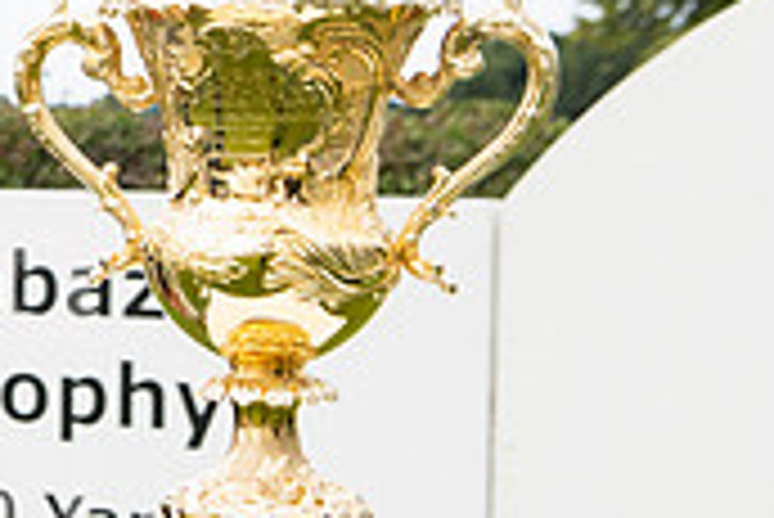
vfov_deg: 8.5
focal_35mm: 162
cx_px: -482
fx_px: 3486
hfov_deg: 11.9
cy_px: 309
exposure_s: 1/250
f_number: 6.3
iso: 400
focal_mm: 48
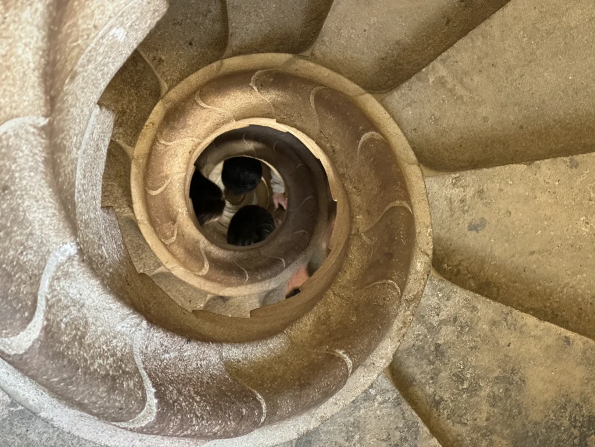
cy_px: 224
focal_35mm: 77
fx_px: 1324
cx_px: 298
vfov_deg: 19.1
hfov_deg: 25.3
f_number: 2.8
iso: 800
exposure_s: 1/40
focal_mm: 9
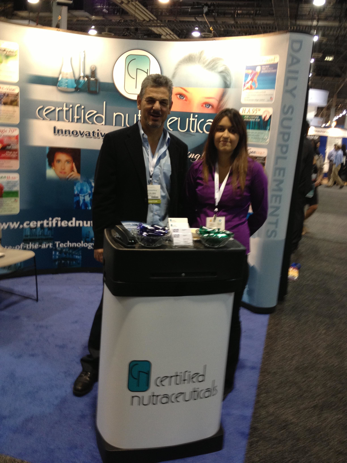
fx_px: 468
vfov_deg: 52.6
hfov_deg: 40.7
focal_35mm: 35
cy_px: 232
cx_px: 174
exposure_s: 1/20
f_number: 2.4
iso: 100
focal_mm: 4.28
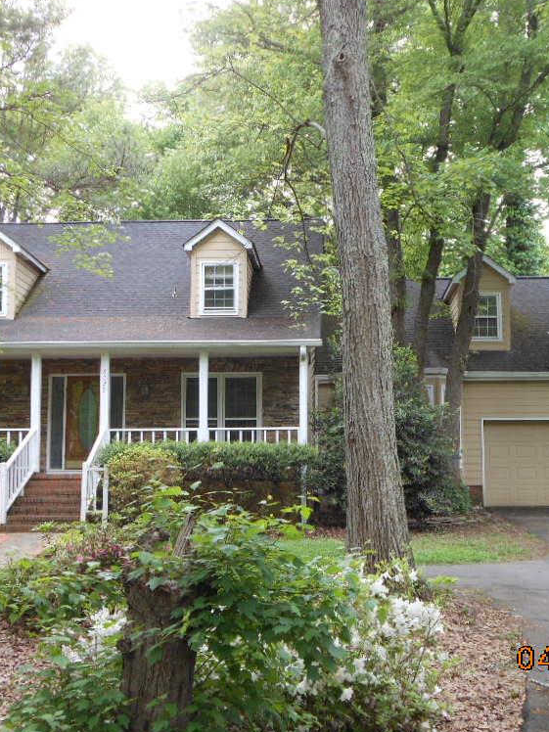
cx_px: 280
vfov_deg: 36.8
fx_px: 1100
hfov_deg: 28.0
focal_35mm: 52
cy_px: 361
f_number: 3.6
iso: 80
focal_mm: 6.8
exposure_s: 1/40
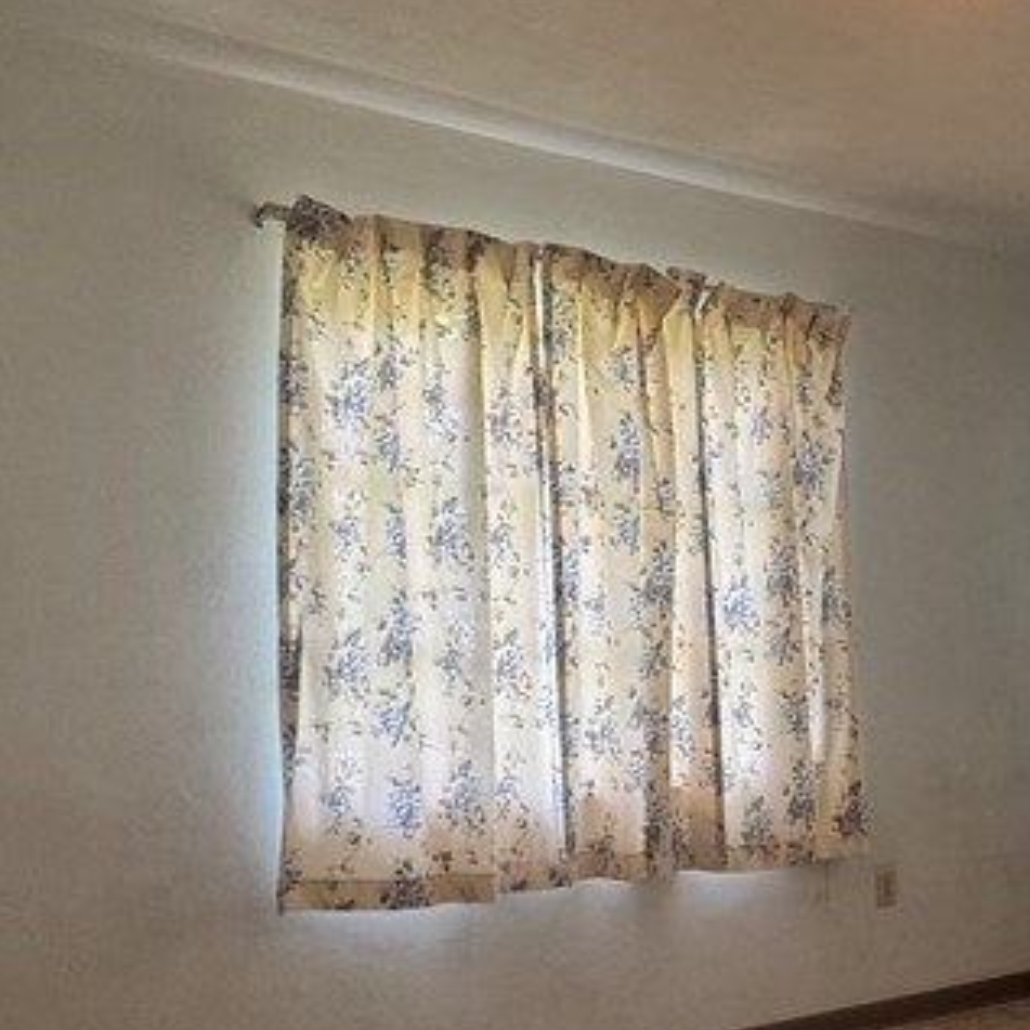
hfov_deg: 38.2
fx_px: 1347
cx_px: 981
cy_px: 712
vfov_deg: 41.2
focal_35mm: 40
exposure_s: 1/120
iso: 160
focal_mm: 2.22
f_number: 2.2
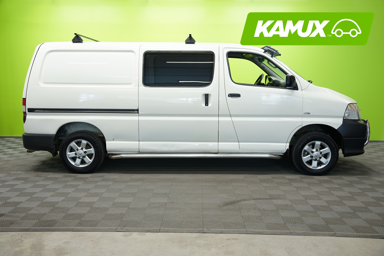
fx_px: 405
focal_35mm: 38
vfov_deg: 35.1
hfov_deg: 50.7
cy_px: 128
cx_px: 192
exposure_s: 1/15
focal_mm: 38
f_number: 5.6
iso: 500
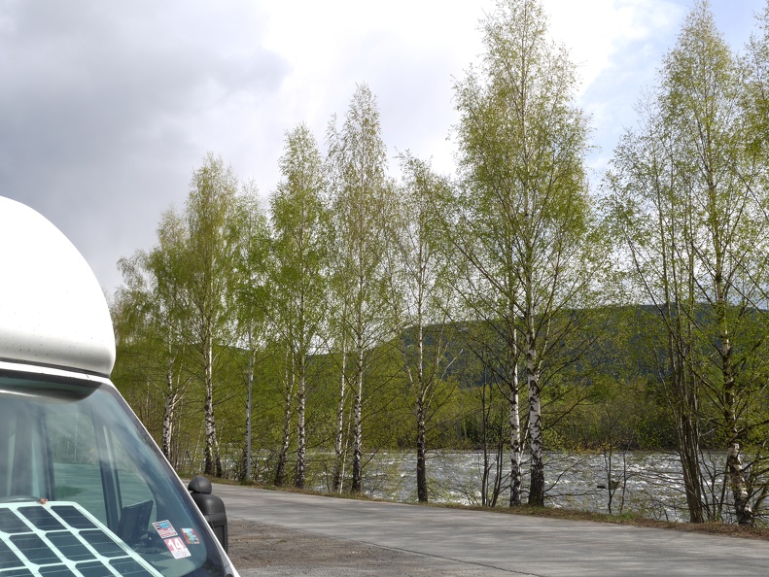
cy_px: 288
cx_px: 384
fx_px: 800
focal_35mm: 36
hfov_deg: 51.3
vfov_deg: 39.7
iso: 125
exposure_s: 1/160
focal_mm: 18
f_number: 10
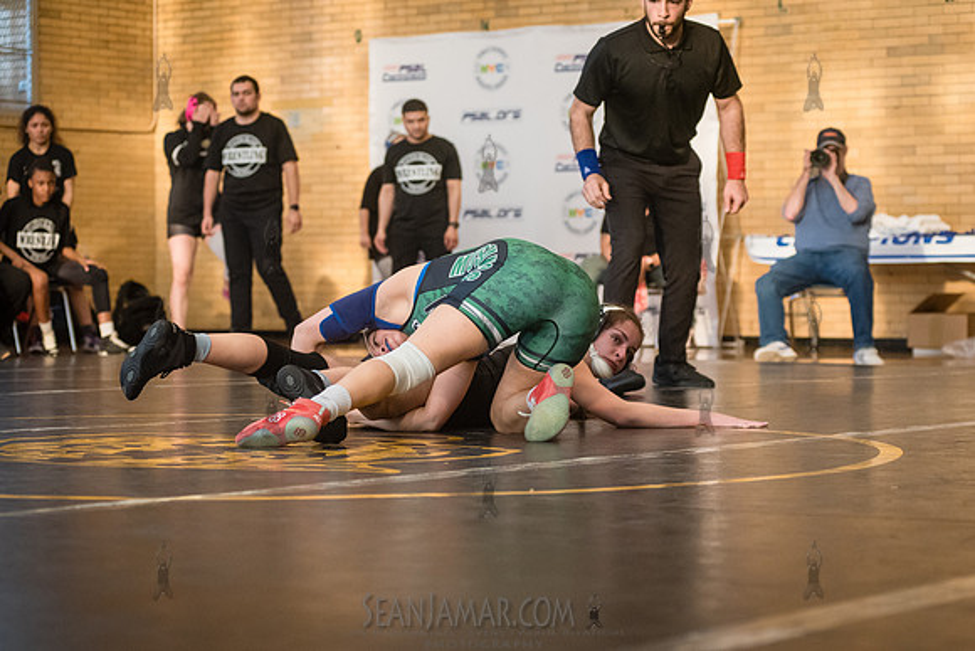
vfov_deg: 15.3
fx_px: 2425
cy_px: 352
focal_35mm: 90
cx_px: 465
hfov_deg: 22.7
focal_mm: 80
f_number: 3.5
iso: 5000
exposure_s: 1/400
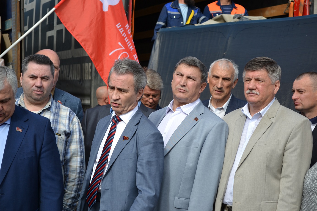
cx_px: 158
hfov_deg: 24.6
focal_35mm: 82
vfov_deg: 16.6
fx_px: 726
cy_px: 106
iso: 100
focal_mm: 55
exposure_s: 1/320
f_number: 6.3
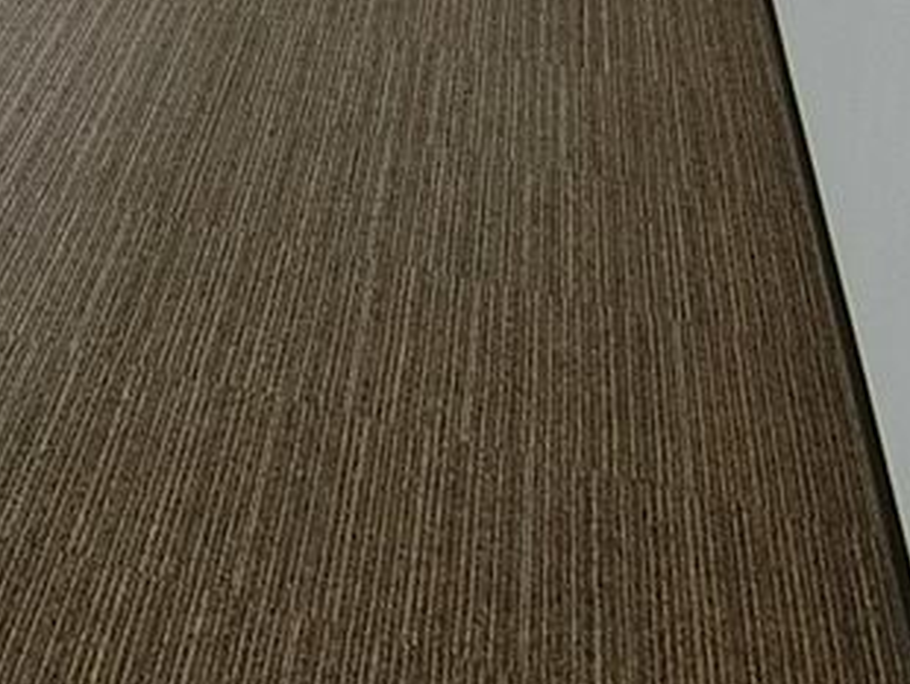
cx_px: -1127
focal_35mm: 98
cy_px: -684
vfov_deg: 13.1
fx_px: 2578
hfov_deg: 14.7
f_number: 2.7
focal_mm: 4.06
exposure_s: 1/125
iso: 80
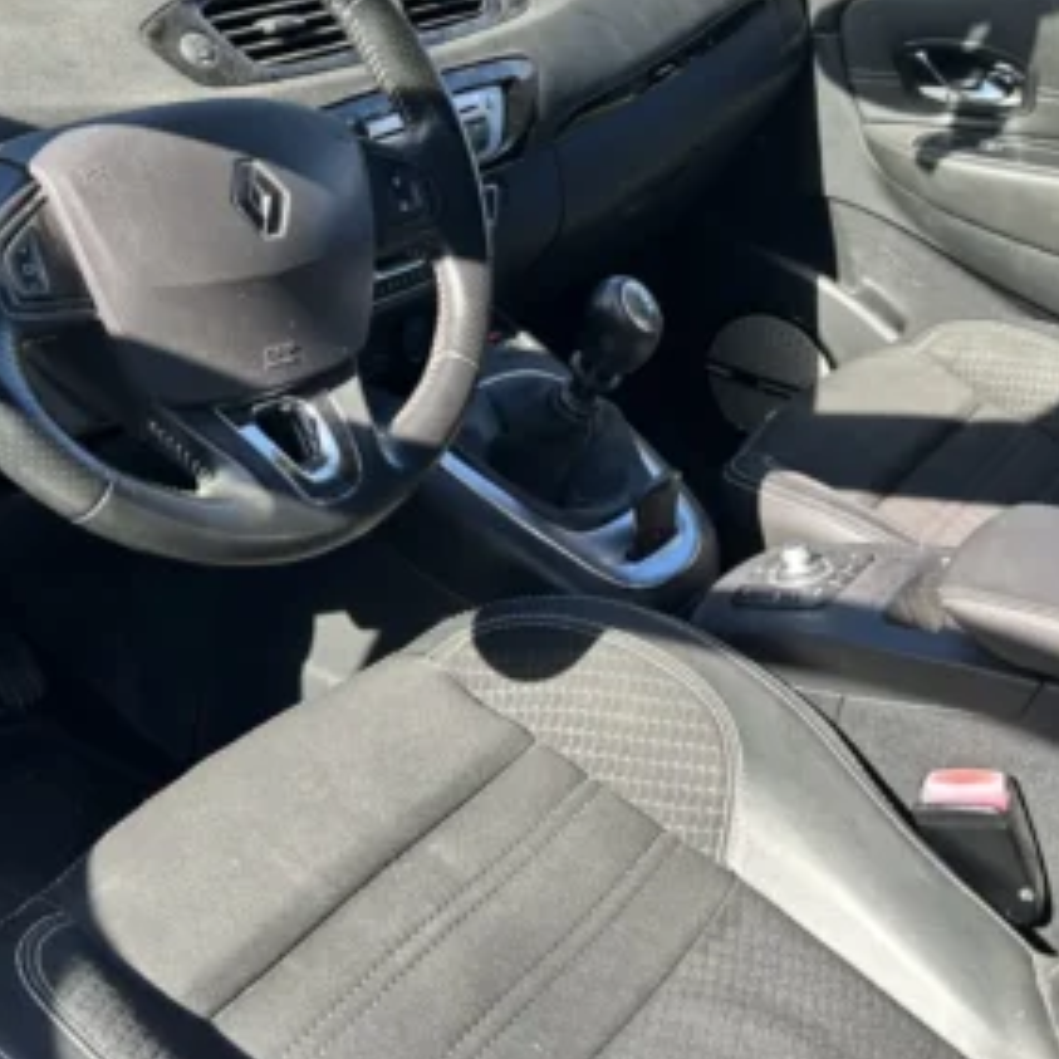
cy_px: 260
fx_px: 1696
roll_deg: -4.4
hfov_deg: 34.7
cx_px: 524
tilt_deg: -20.0
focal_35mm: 49
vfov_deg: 33.9
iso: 50
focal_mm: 5.7
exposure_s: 1/594
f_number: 1.5
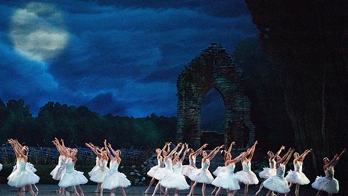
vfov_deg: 9.6
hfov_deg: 17.0
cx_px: 153
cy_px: 112
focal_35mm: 126
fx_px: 1163
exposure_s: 1/320
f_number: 5.6
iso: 8000
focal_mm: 100
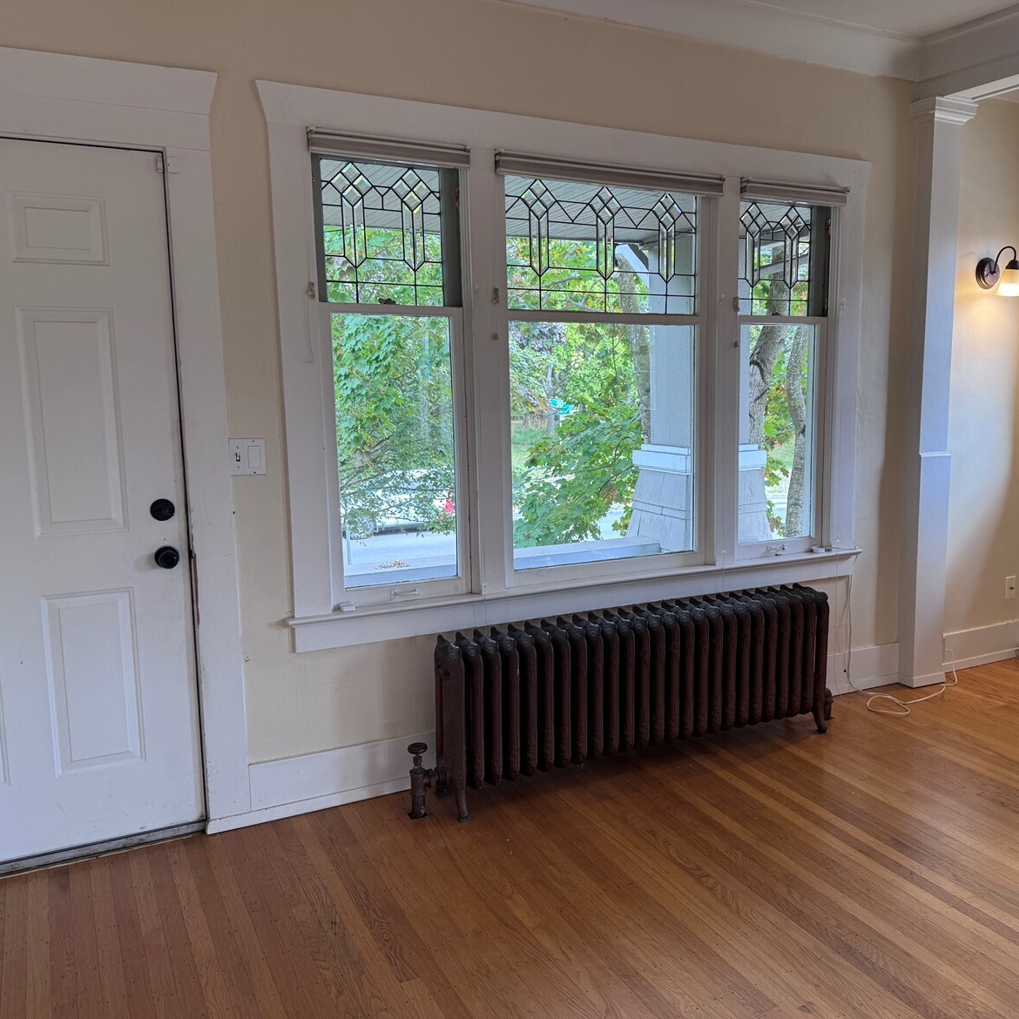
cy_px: 506
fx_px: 966
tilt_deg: -7.5
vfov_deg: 55.6
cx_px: 597
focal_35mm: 29
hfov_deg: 55.3
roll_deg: +1.4
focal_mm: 6.76
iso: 80
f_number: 1.78
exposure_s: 1/120
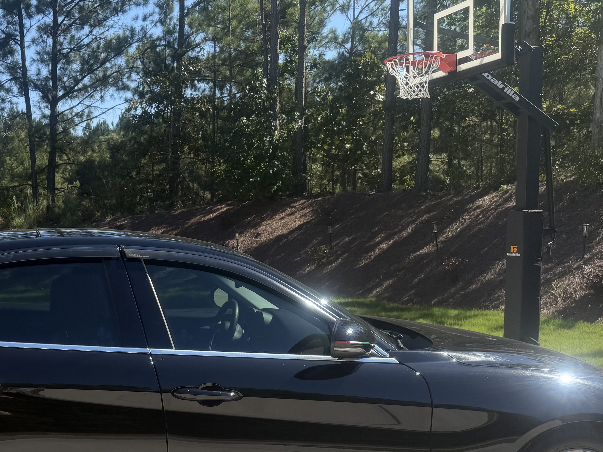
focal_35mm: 49
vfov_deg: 28.9
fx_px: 853
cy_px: 377
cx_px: 109
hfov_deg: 37.3
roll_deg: +4.5
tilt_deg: -10.3
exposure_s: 1/3953
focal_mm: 6.76
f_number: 1.78
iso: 80
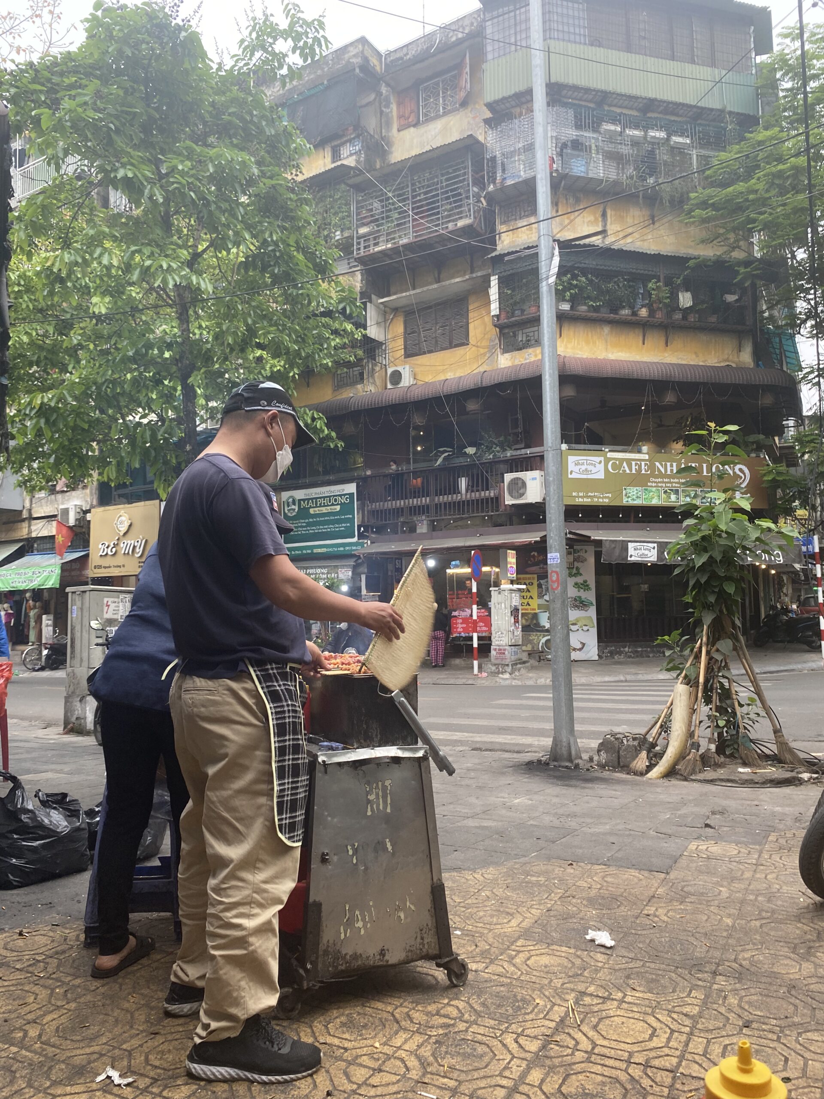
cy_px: 550
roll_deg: +1.1
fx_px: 825
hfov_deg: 53.1
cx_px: 412
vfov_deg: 67.3
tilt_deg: +5.2
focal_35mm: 26
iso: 100
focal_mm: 4.25
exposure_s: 1/121
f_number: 1.8
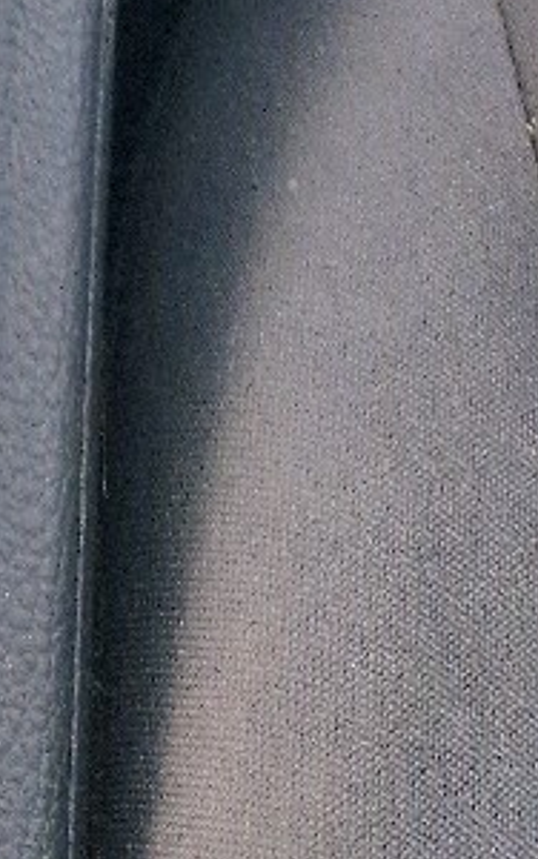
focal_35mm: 156
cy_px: -1583
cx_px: -881
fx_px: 3653
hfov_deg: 7.7
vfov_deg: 10.3
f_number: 1.8
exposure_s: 1/149
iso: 50
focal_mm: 5.4
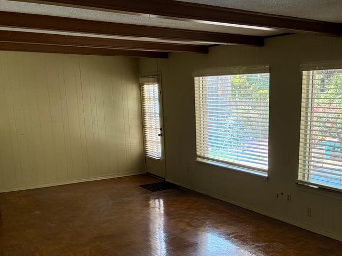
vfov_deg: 34.5
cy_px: 188
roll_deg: +0.2
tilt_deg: -13.3
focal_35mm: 41
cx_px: 216
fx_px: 405
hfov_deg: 45.3
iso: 125
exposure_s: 1/119
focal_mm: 5.96
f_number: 1.6
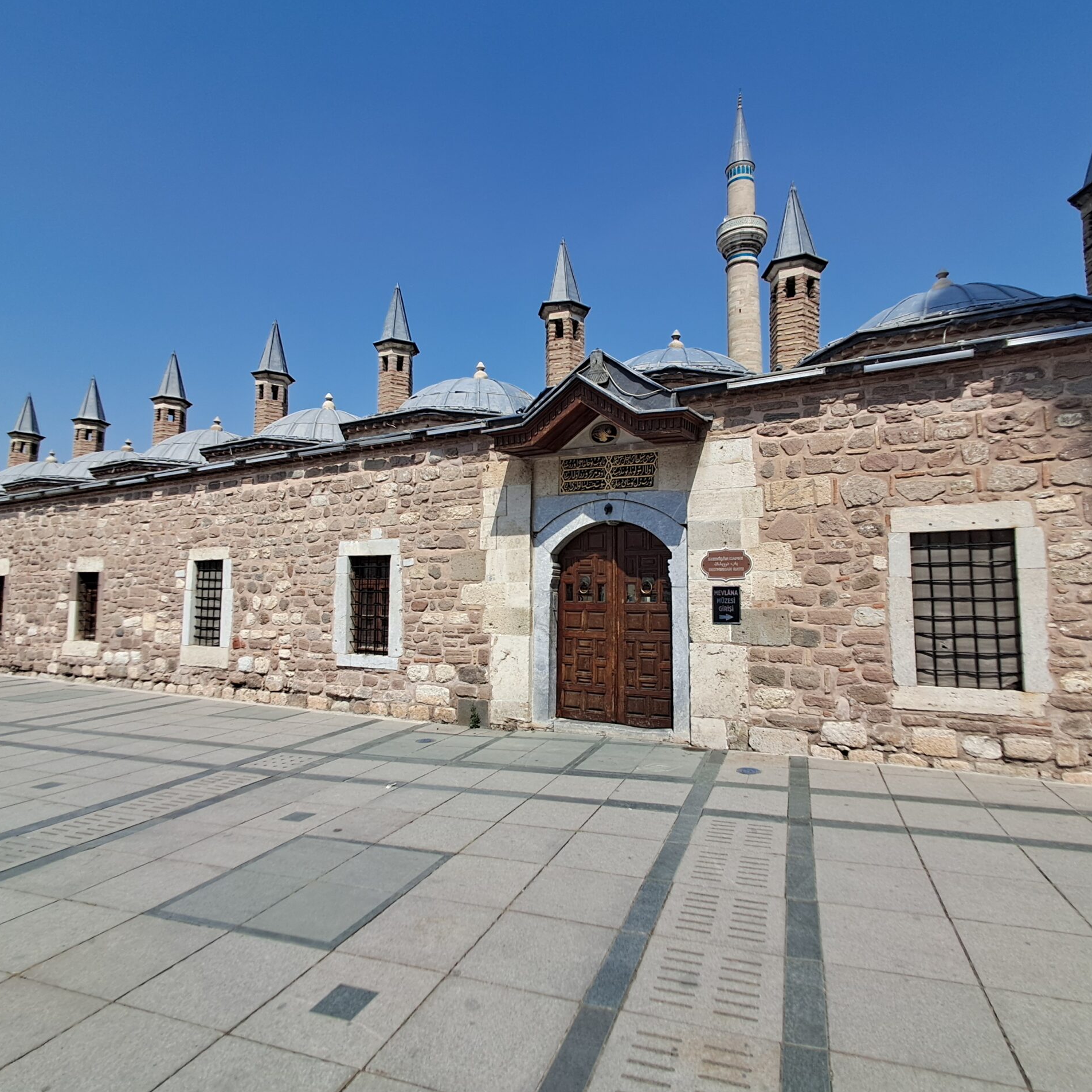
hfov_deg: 77.7
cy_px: 549
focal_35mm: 19
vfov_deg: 77.7
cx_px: 547
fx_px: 678
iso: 40
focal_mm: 1.64
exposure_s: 1/1639
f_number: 2.2
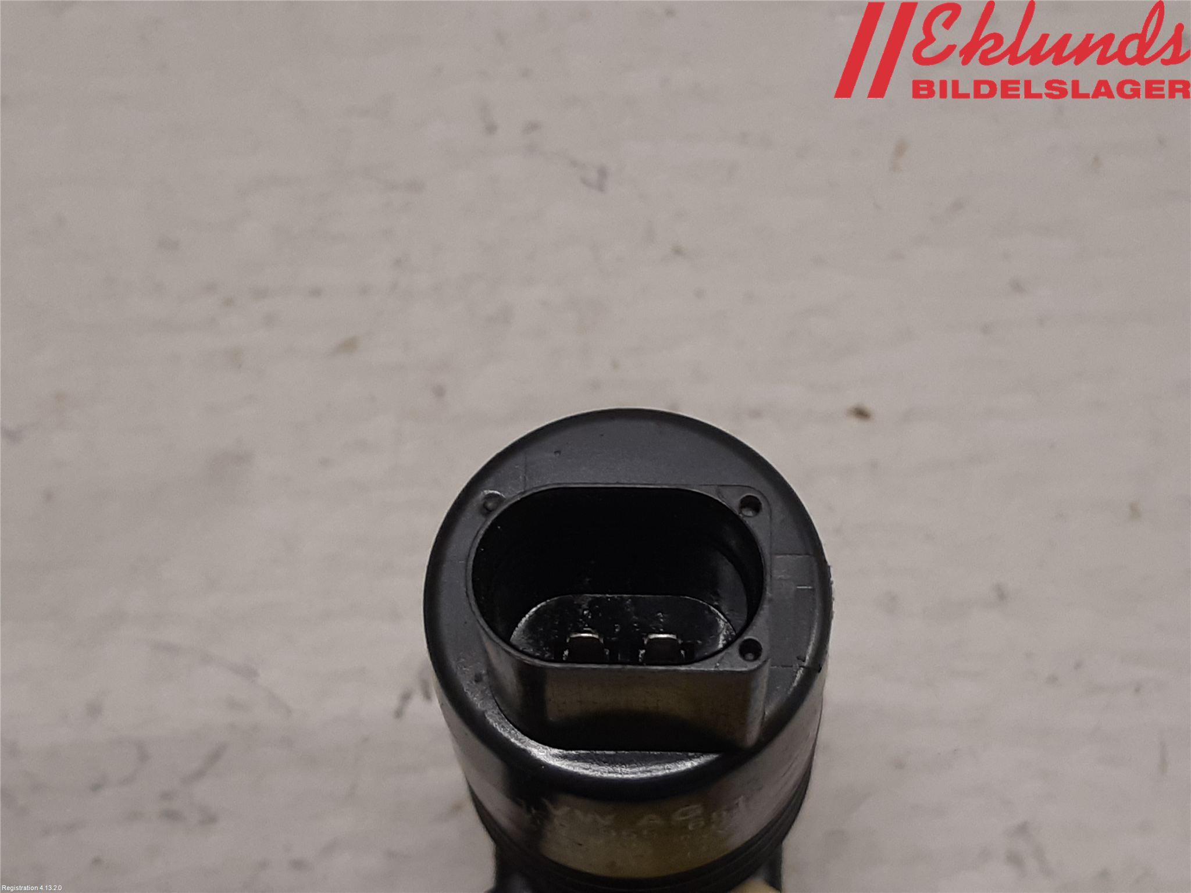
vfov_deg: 53.1
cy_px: 446
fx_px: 895
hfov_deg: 67.3
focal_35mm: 26
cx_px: 596
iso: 100
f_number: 1.7
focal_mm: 3.93
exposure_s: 1/50
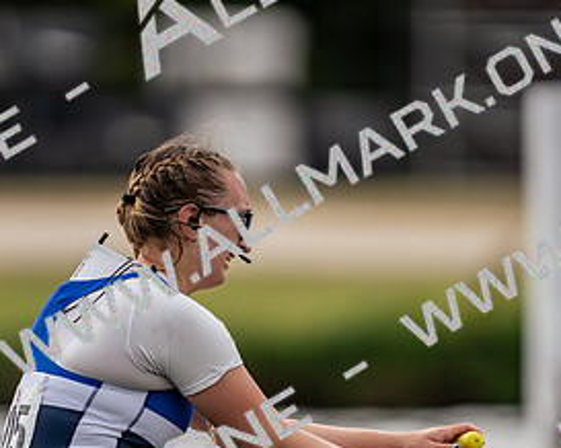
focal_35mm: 799
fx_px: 13257
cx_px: 251
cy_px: 381
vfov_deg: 1.9
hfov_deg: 2.4
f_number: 3.2
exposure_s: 1/4000
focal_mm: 400
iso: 250
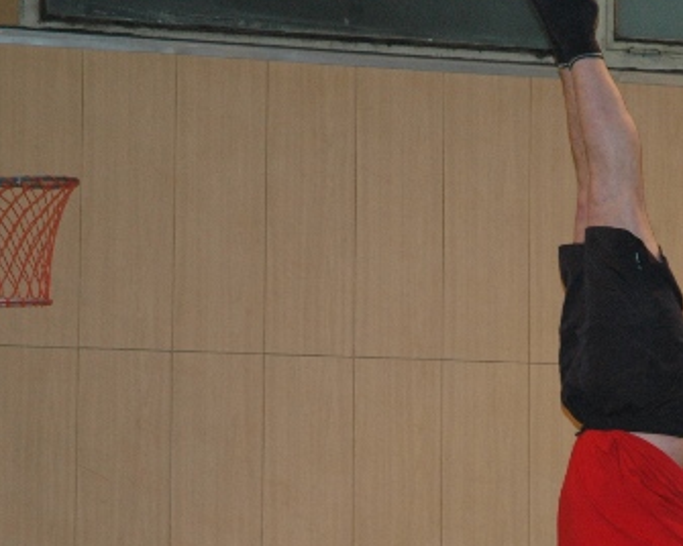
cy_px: 338
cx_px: 618
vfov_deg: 8.2
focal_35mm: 188
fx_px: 3800
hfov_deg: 10.2
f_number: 4.5
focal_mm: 70
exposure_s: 1/60
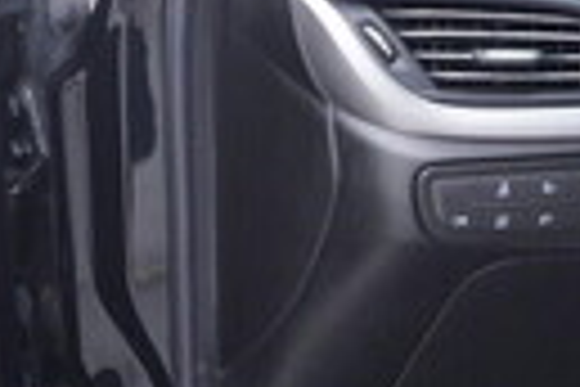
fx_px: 2481
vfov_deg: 8.9
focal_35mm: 154
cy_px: 263
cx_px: 814
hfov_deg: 12.8
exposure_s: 1/40
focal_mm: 24
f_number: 2.8
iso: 250
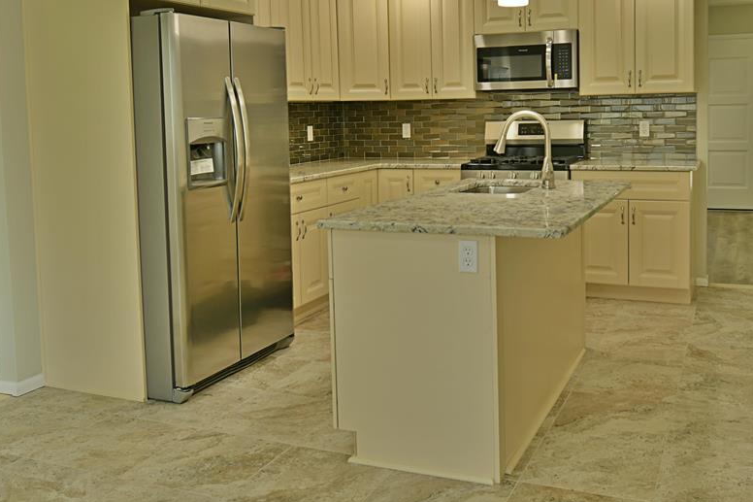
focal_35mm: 35
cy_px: 165
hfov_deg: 54.1
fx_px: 732
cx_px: 443
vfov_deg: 37.4
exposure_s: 1/30
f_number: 5.3
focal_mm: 17
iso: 250
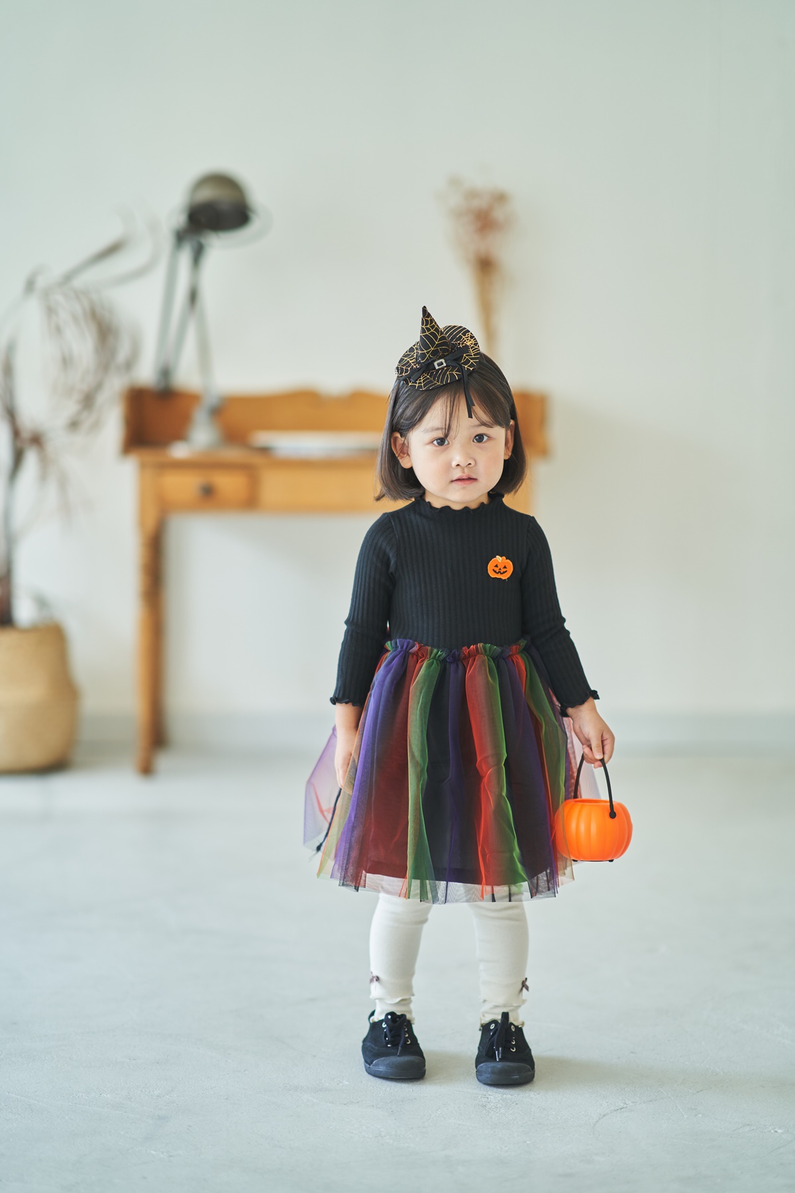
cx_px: 398
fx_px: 2815
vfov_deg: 23.9
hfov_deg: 16.1
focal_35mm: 85
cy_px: 596
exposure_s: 1/250
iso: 200
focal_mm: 85
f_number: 1.4
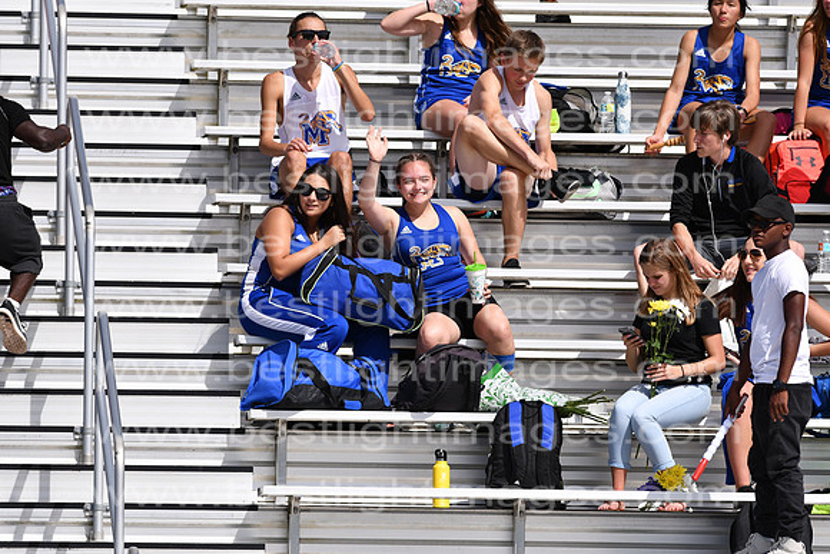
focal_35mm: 450
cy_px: 277
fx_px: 10377
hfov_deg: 4.6
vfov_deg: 3.1
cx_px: 415
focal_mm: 300
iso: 100
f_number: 4
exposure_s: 1/2500
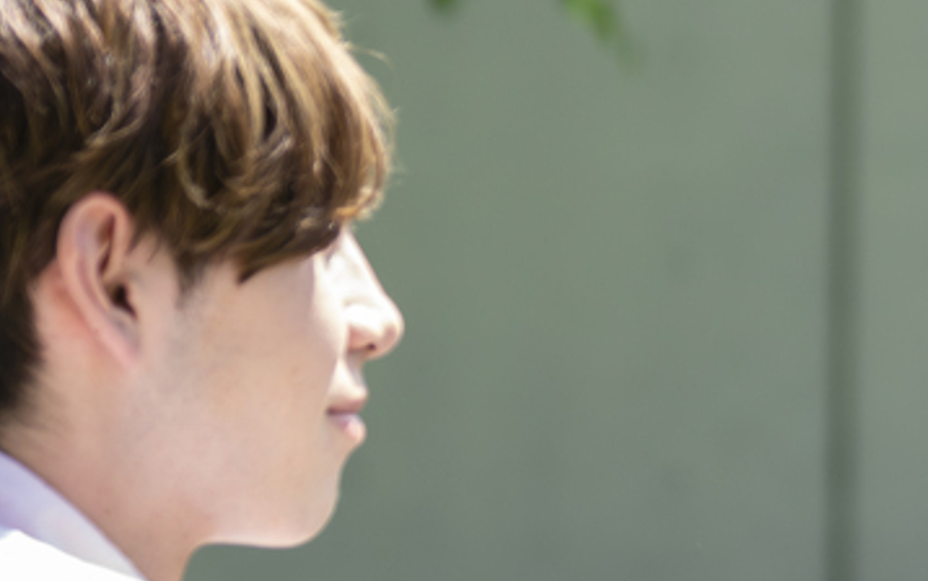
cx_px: 1646
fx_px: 10069
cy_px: 606
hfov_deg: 5.2
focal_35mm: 398
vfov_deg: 3.3
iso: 64
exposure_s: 1/320
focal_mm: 70
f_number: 3.2
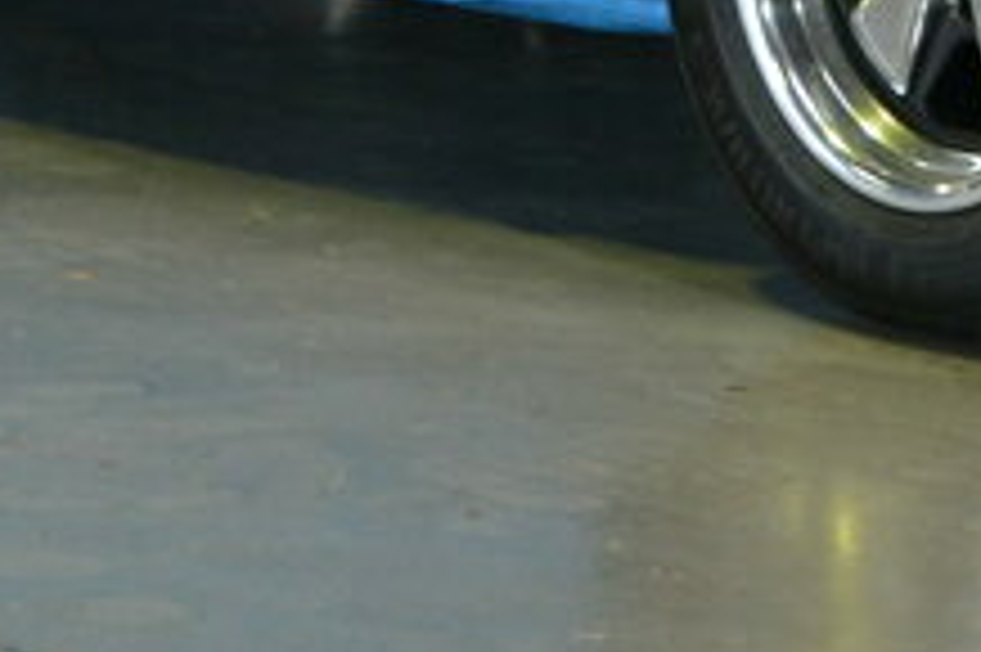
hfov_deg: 8.5
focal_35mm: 240
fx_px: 6528
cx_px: 1287
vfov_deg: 5.6
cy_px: -728
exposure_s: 1/50
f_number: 4.5
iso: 400
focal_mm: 29
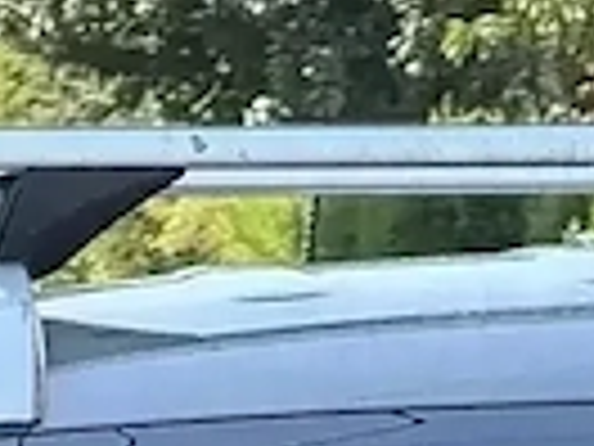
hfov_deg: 2.2
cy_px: 1608
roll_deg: +0.4
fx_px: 15598
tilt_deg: -4.6
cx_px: 922
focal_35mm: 909
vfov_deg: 1.6
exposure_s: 1/342
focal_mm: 15.66
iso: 50
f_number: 2.8
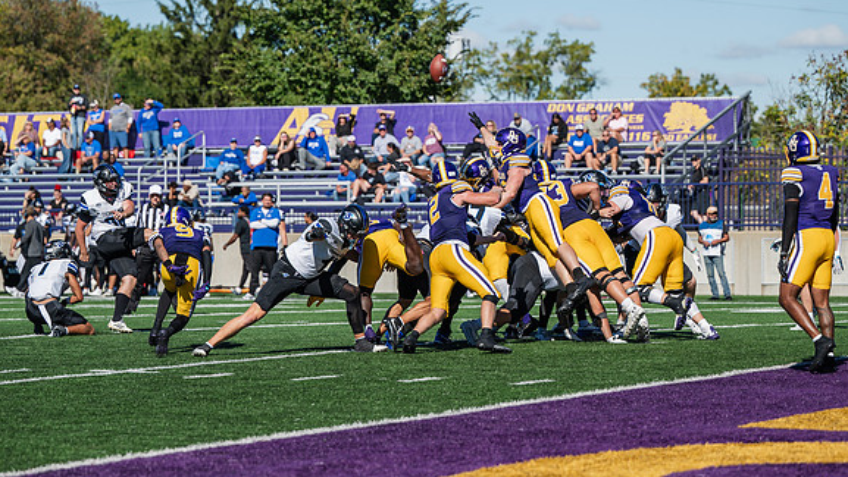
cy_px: 169
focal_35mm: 141
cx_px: 433
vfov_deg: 8.6
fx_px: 3171
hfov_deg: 15.2
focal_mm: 110
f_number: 3.2
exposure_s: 1/1600
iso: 80
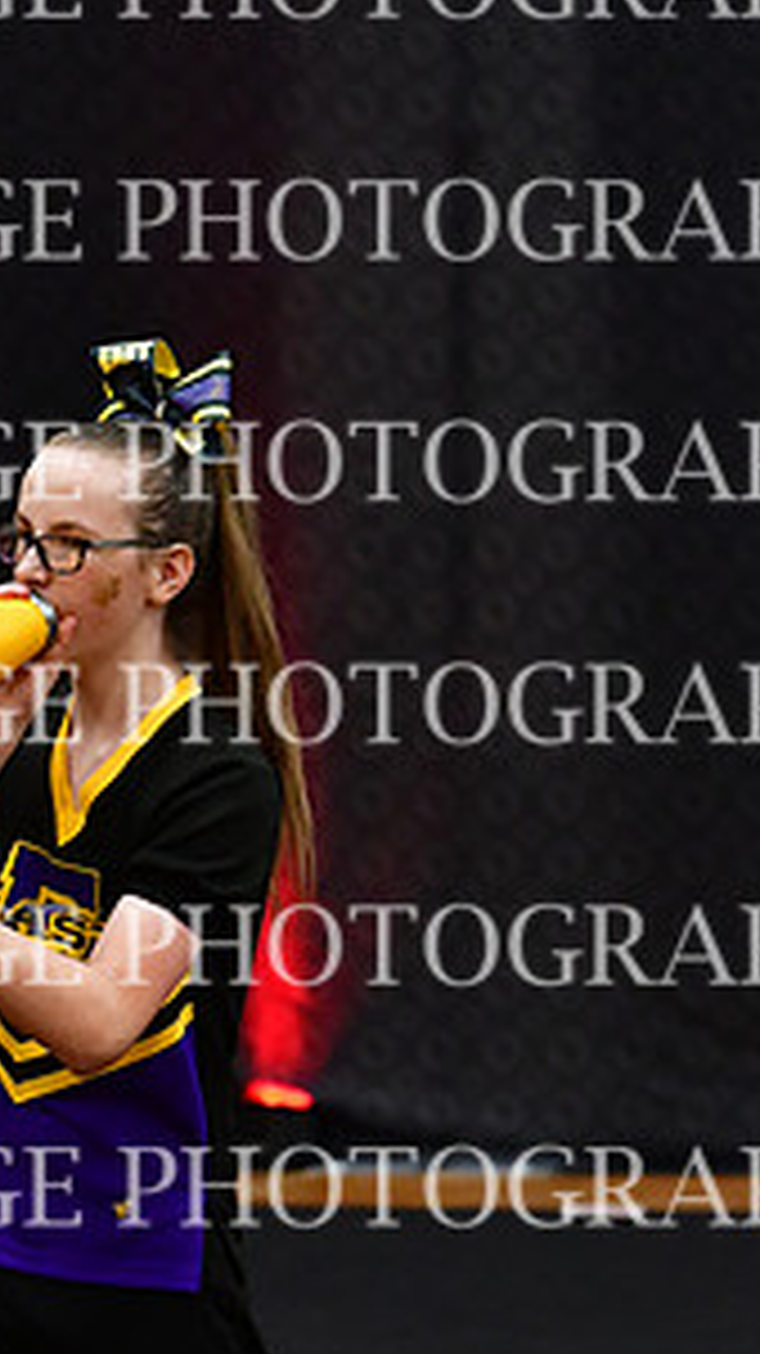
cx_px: 88
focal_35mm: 394
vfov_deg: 5.5
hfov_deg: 3.1
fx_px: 14135
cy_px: 1066
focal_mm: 130
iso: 4000
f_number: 4
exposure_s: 1/500
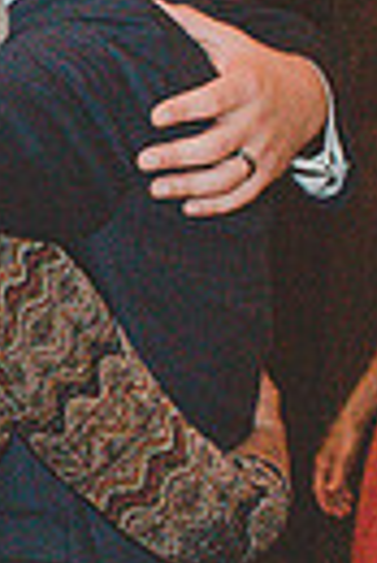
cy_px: 175
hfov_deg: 5.9
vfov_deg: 9.0
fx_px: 3572
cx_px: -364
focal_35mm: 228
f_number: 4.5
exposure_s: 1/60
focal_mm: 34
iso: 6400
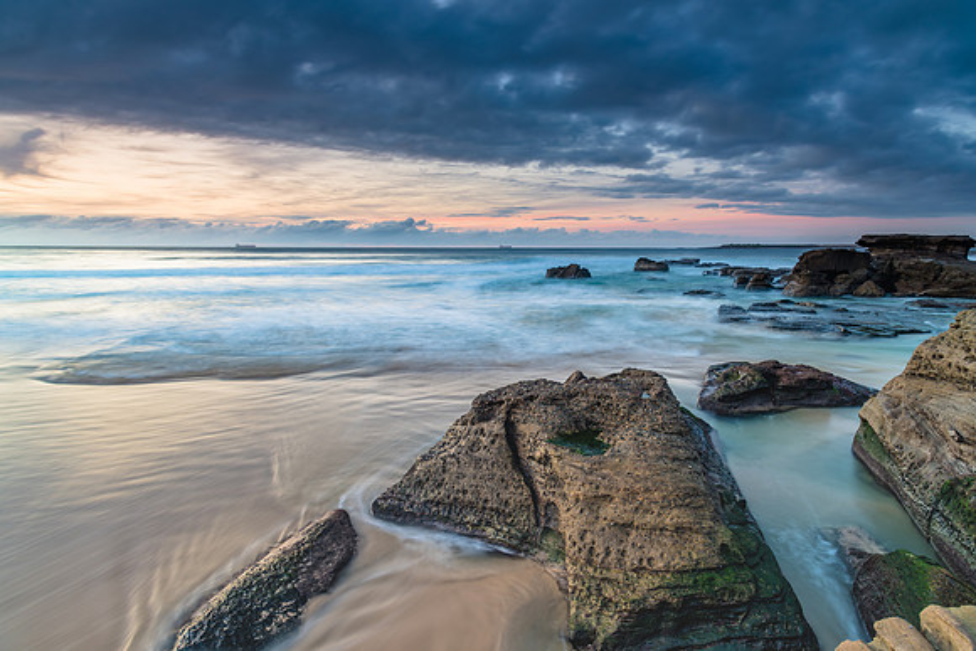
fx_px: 655
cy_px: 326
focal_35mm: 24
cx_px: 488
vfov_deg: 52.9
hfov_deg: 73.4
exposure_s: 5
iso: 40
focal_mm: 24
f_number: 9
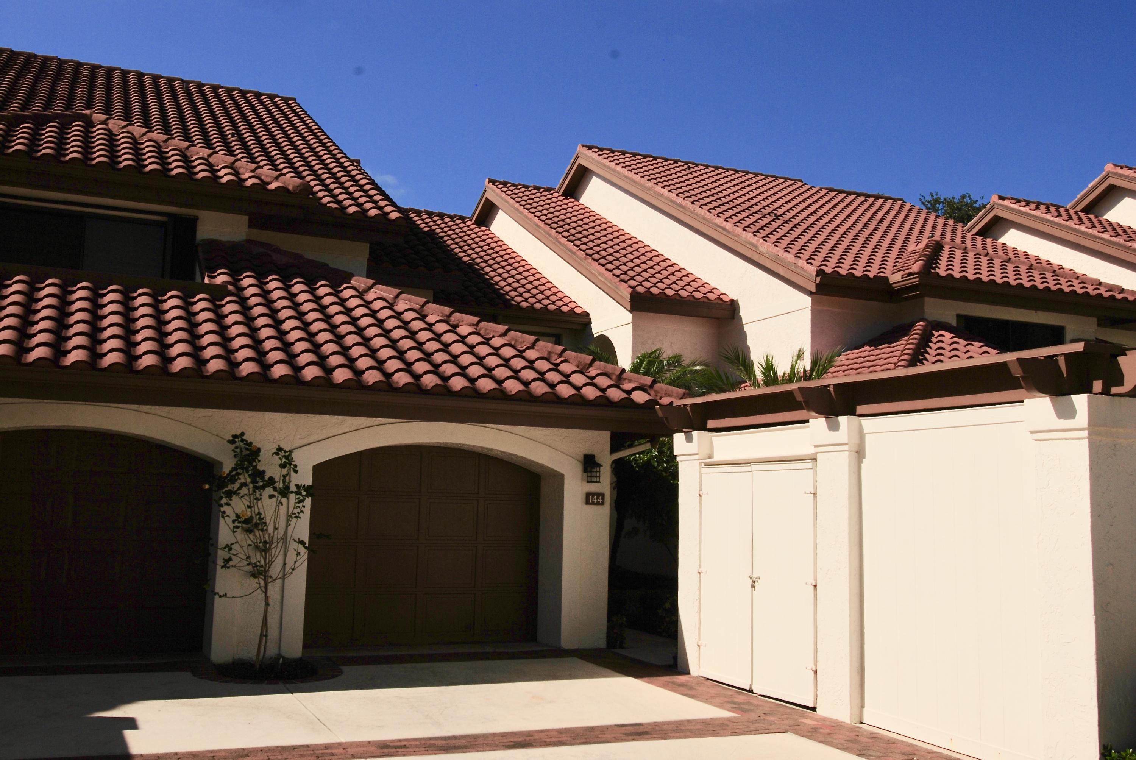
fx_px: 1137
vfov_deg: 37.0
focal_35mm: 36
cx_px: 568
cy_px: 380
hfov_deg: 53.1
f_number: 11
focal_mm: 24
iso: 100
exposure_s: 1/500
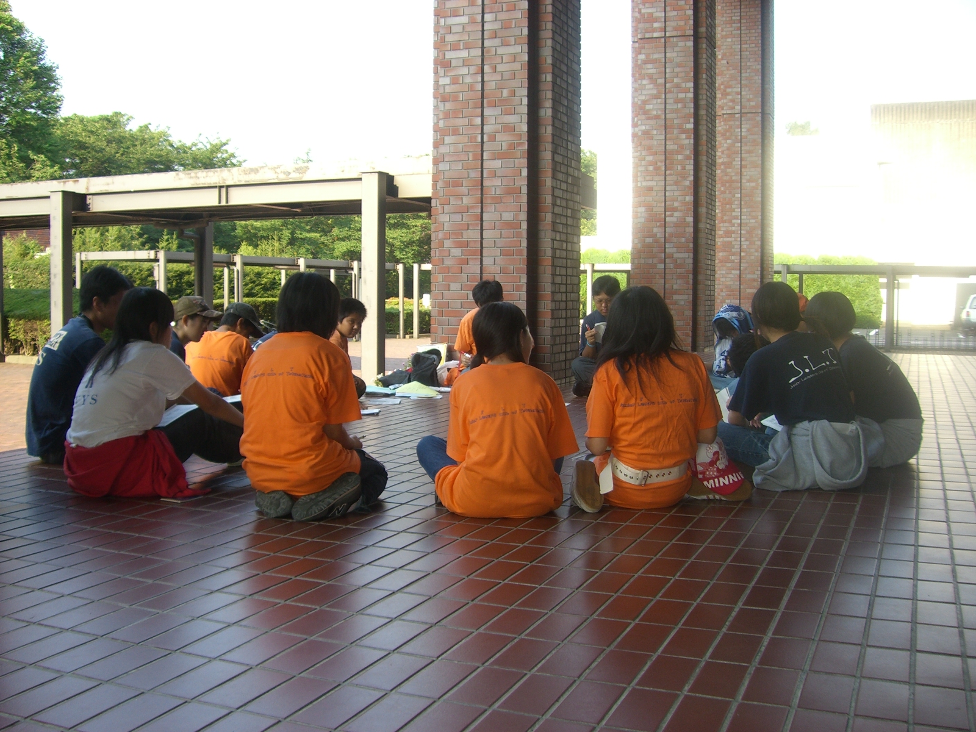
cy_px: 366
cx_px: 488
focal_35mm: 38
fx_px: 1071
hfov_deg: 49.0
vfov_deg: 37.7
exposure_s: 1/200
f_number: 2.7
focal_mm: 6.2
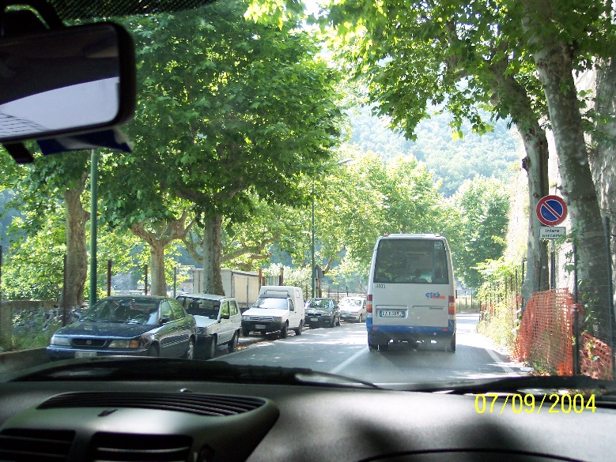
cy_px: 226
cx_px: 312
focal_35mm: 39
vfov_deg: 36.8
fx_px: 694
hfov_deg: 47.8
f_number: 2.8
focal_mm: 8
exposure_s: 1/180
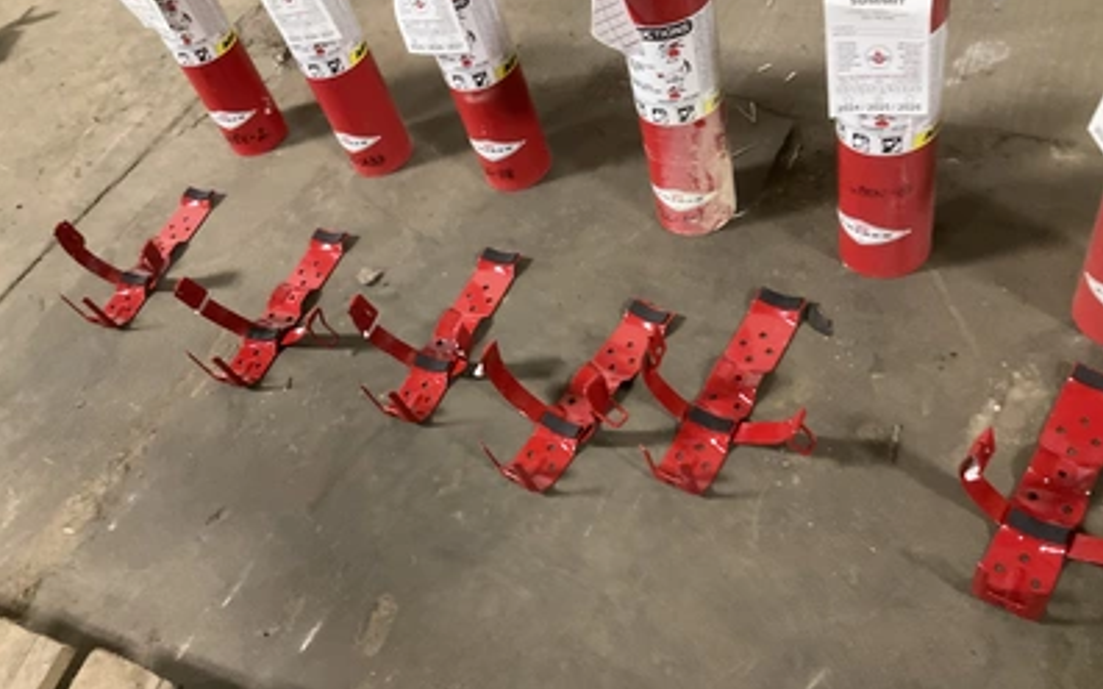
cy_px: 350
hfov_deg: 61.2
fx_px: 932
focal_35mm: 31
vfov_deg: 40.6
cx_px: 550
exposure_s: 1/30
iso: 320
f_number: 1.8
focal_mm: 3
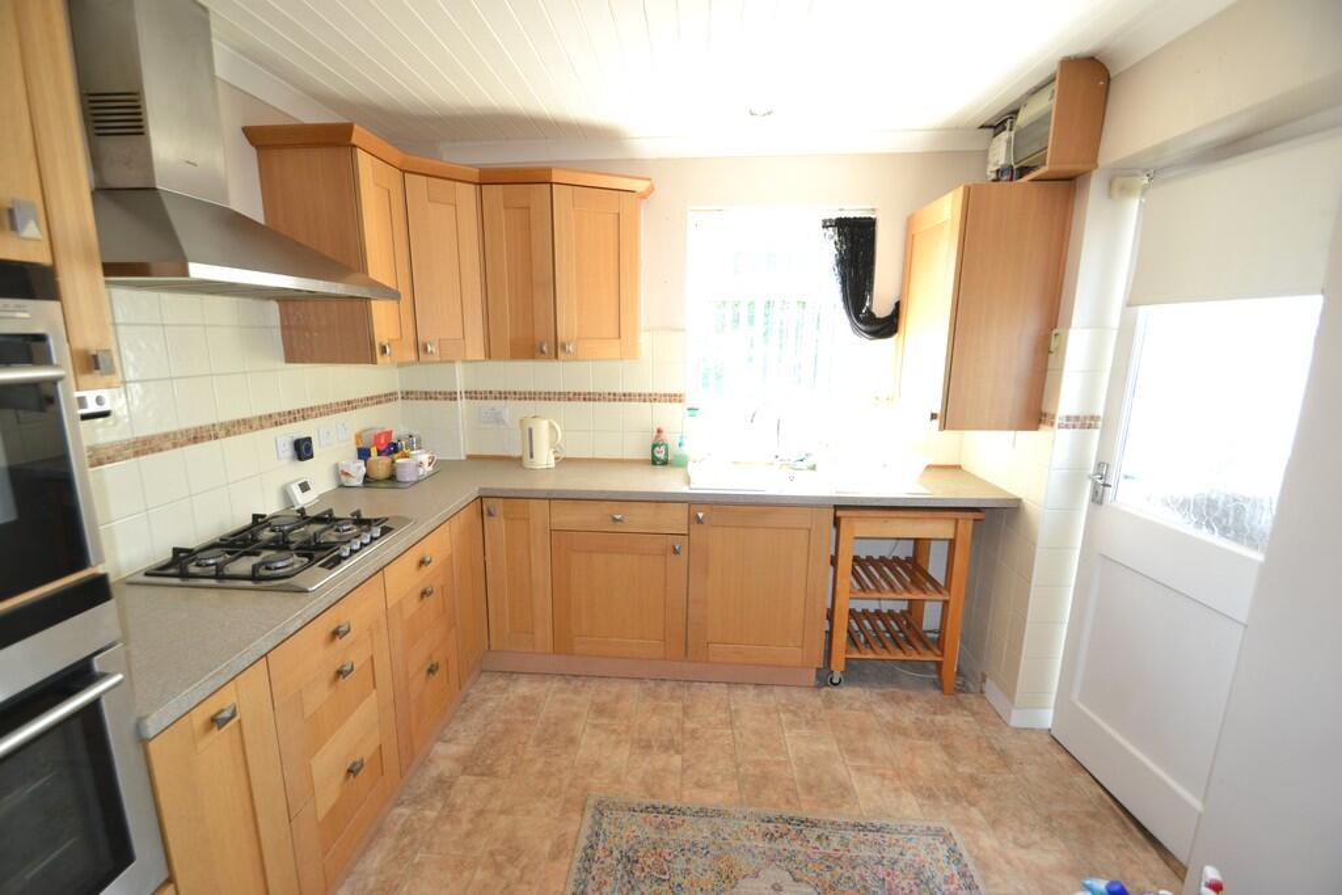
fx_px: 559
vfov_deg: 77.3
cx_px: 671
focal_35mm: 15
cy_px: 448
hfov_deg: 100.4
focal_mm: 10
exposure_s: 1/80
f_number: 4
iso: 400
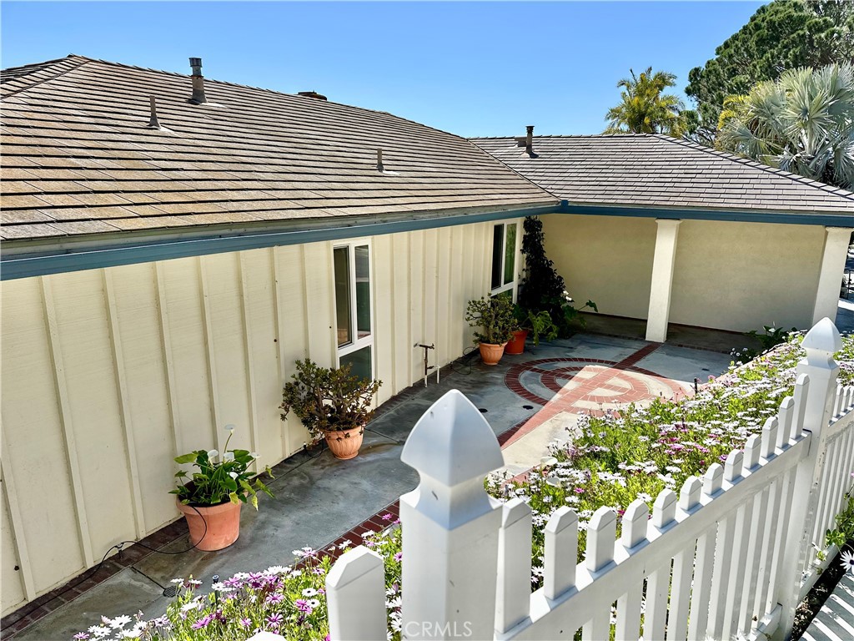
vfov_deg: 56.8
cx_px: 427
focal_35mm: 24
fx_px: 592
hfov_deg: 71.6
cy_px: 320
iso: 80
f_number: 1.78
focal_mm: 6.86
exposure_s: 1/5263
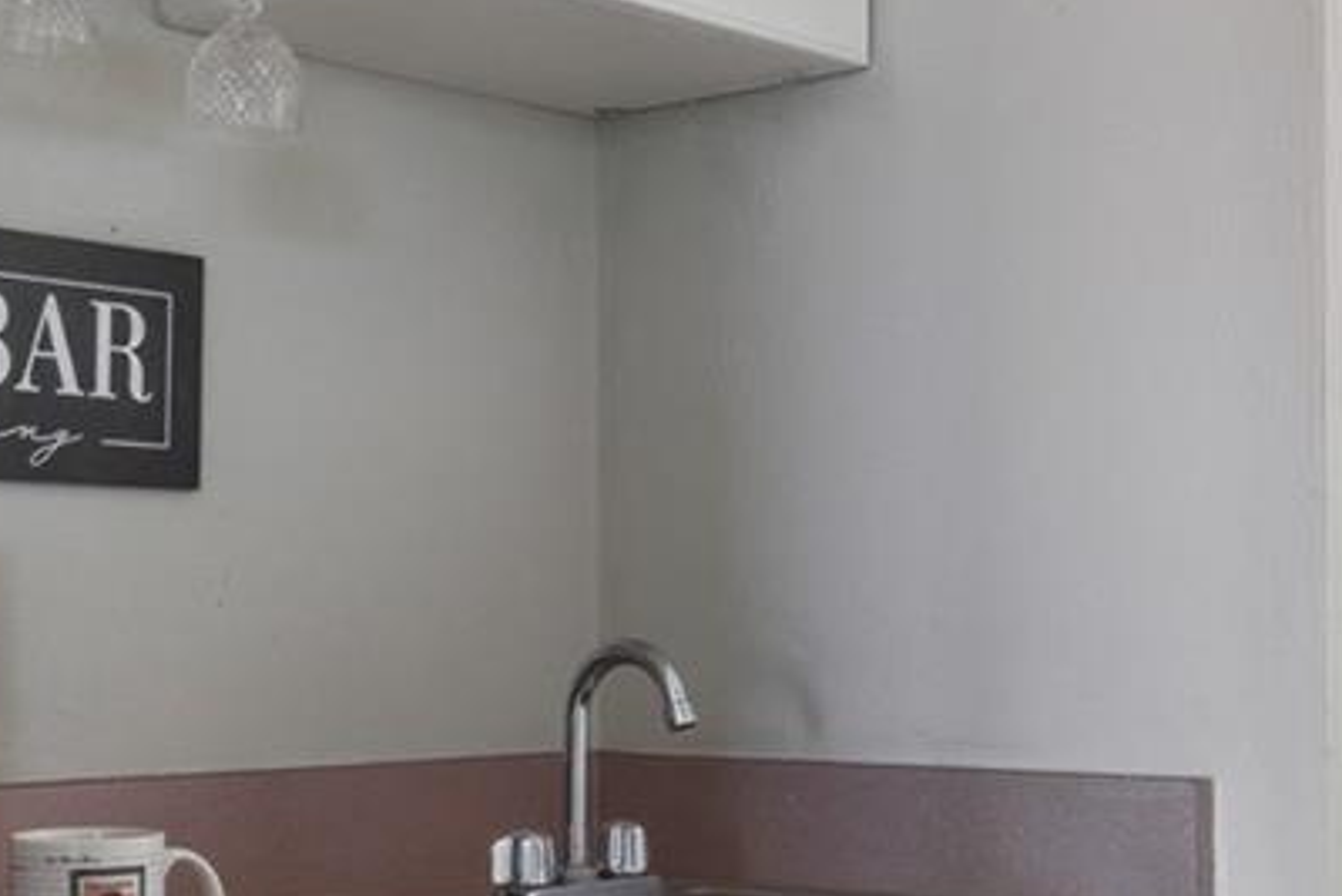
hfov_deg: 31.1
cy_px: 624
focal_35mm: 64
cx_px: 916
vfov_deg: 21.2
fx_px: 2387
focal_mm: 16
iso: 800
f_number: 10
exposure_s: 1/30
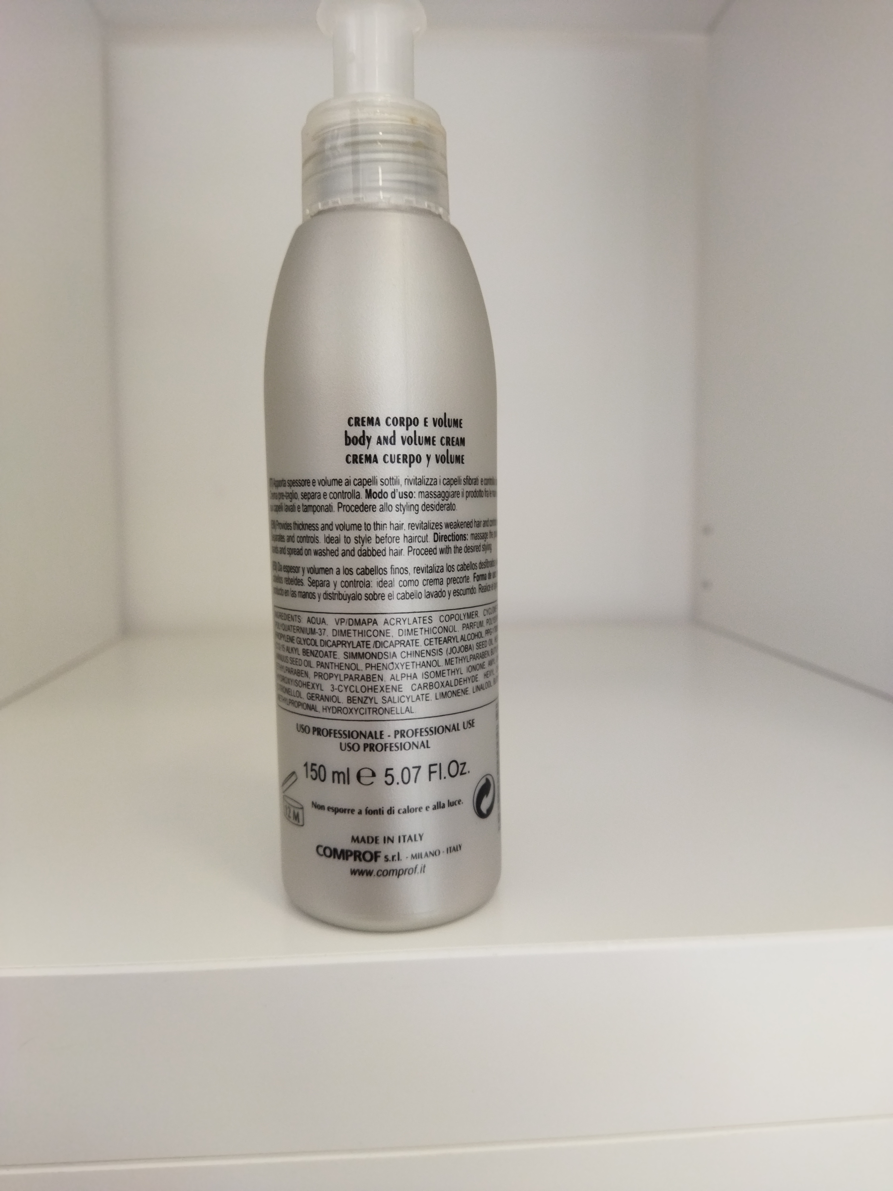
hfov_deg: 51.4
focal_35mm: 27
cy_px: 596
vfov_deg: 65.3
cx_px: 446
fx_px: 929
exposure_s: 1/130
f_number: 1.79
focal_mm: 4.71
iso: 99
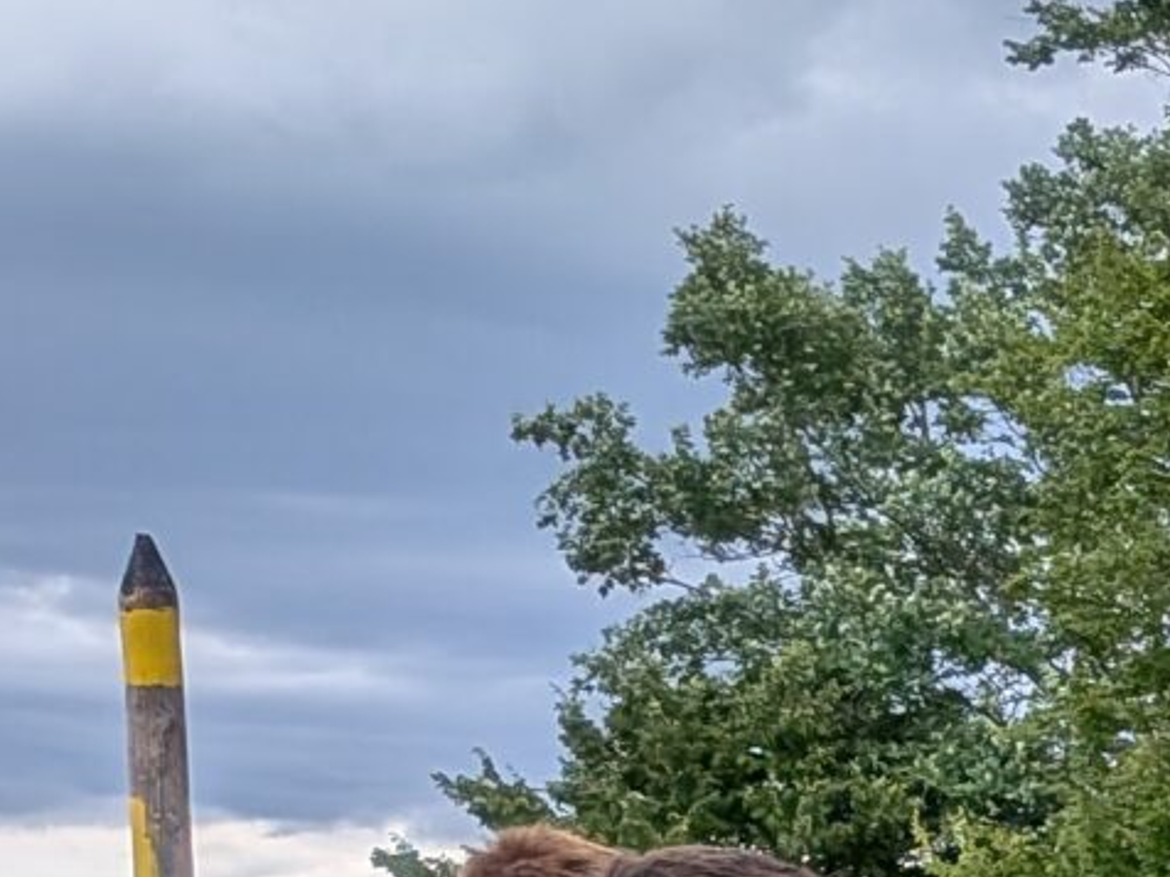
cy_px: 1788
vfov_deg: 10.5
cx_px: 2709
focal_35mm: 129
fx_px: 4360
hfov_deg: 12.4
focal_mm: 4.53
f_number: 1.7
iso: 25
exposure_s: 1/720
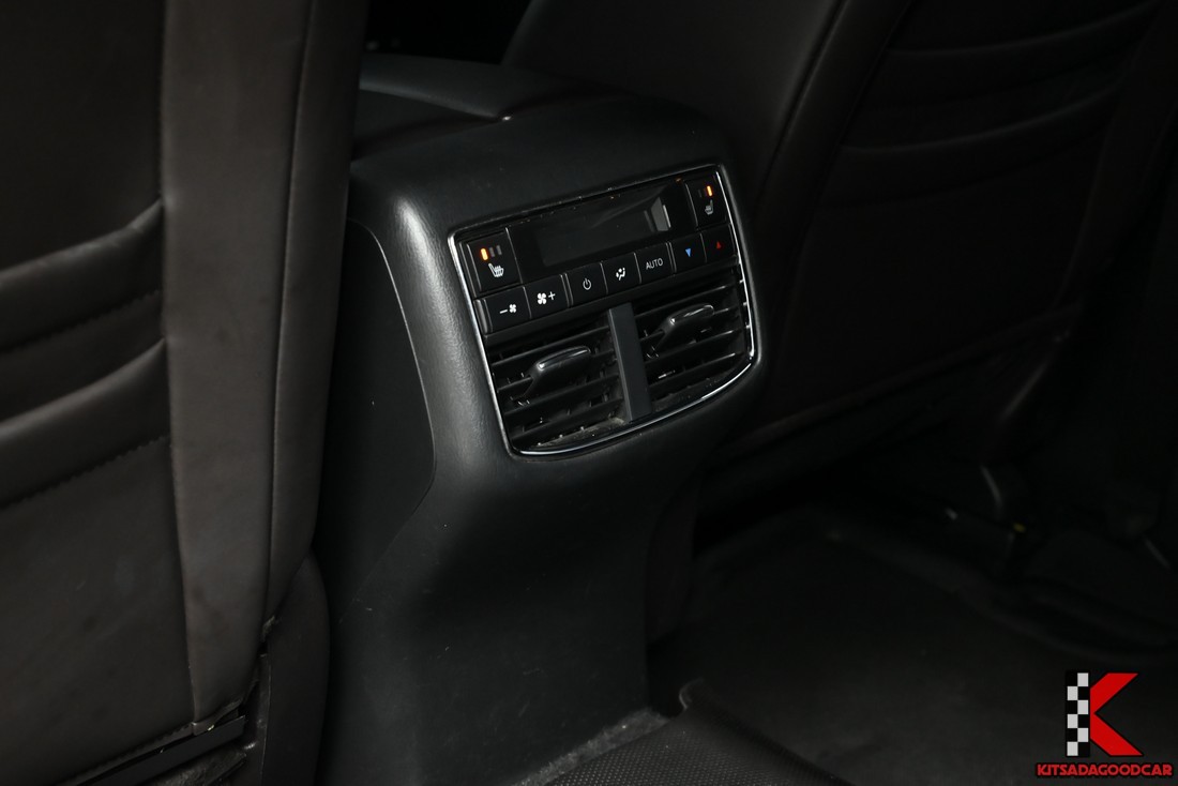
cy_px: 393
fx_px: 1636
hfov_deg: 39.6
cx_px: 589
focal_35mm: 50
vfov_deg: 27.0
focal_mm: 50
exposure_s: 1/15
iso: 3200
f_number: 6.3
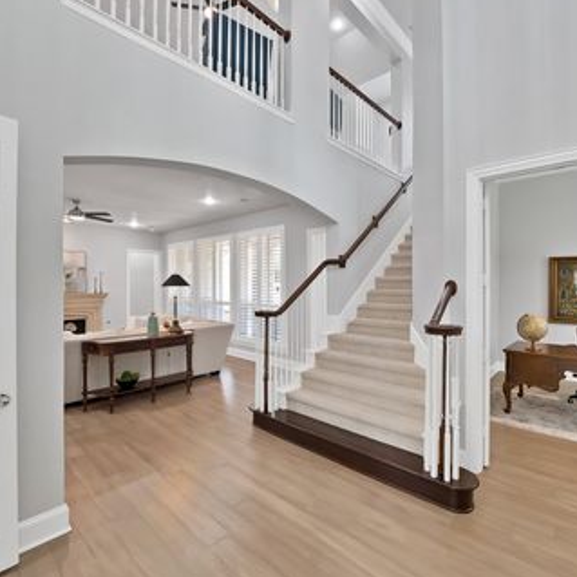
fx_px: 302
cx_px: 302
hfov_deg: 87.4
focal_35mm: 16
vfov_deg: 87.4
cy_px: 282
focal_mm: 12
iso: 640
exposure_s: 1/1.67
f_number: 9
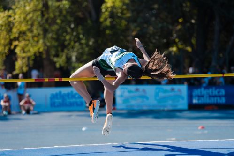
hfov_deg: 16.8
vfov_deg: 11.2
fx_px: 793
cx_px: 117
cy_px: 78
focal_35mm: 122
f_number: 2.8
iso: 100
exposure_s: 1/1600
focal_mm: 122
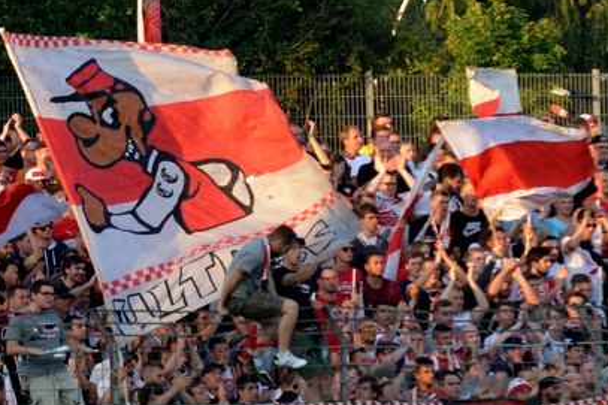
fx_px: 4609
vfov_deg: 5.0
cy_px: 278
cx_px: 229
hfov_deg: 7.5
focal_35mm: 273
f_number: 4
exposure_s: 1/1000
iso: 720
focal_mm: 130
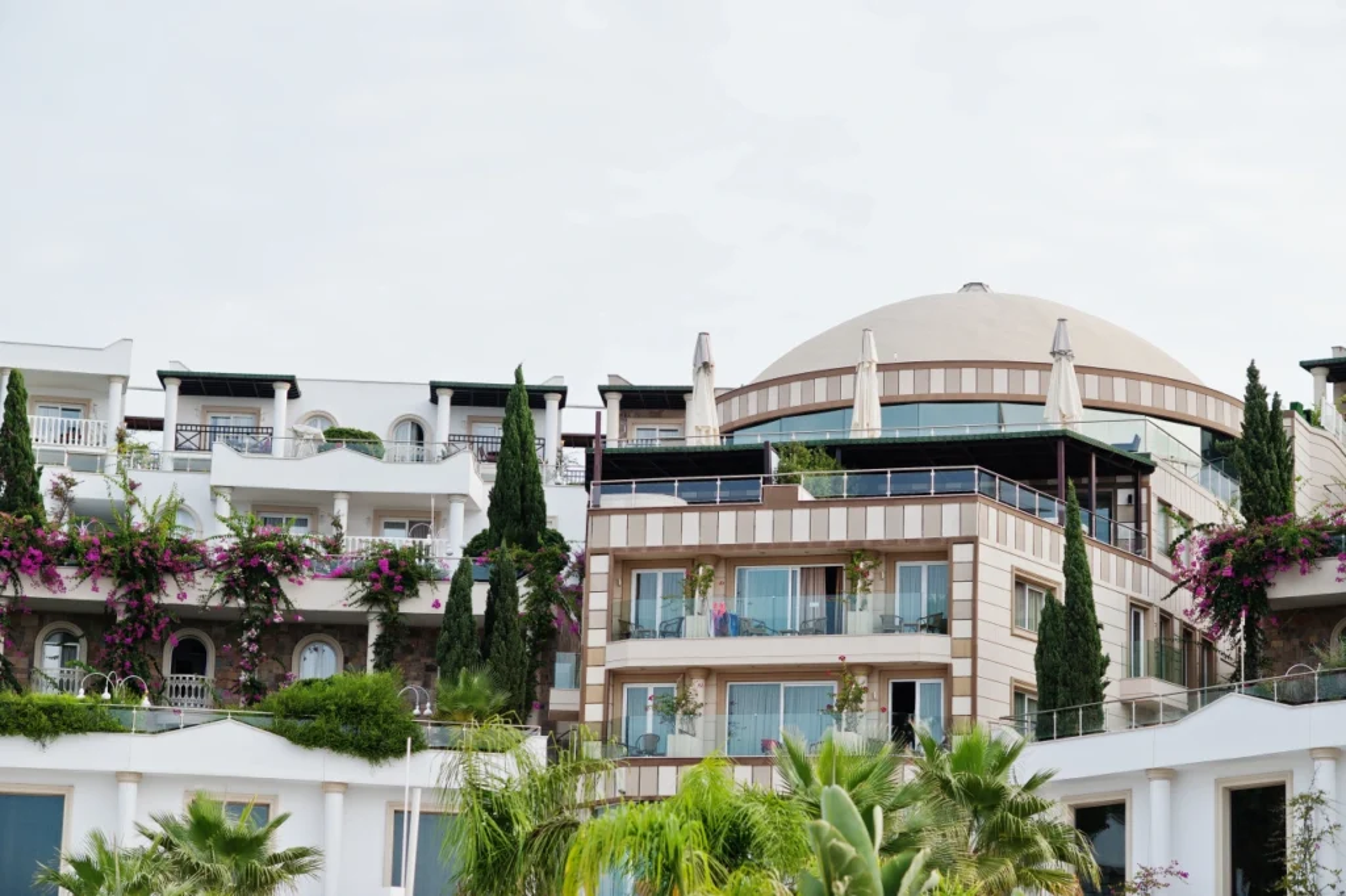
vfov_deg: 16.1
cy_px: 448
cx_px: 673
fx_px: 3177
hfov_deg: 23.9
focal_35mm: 85
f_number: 3.2
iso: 200
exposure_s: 1/1000
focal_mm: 85
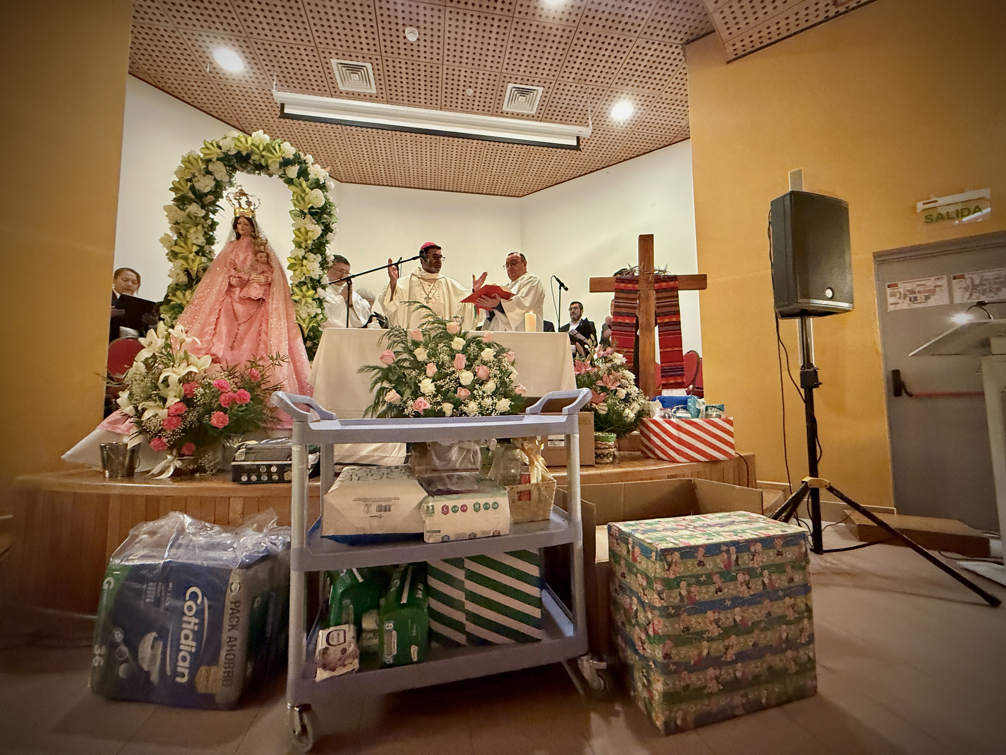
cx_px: 503
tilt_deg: +5.8
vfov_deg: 85.7
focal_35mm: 14
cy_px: 378
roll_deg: +1.2
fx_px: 407
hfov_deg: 102.1
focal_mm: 2.22
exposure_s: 1/50
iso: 640
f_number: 2.2
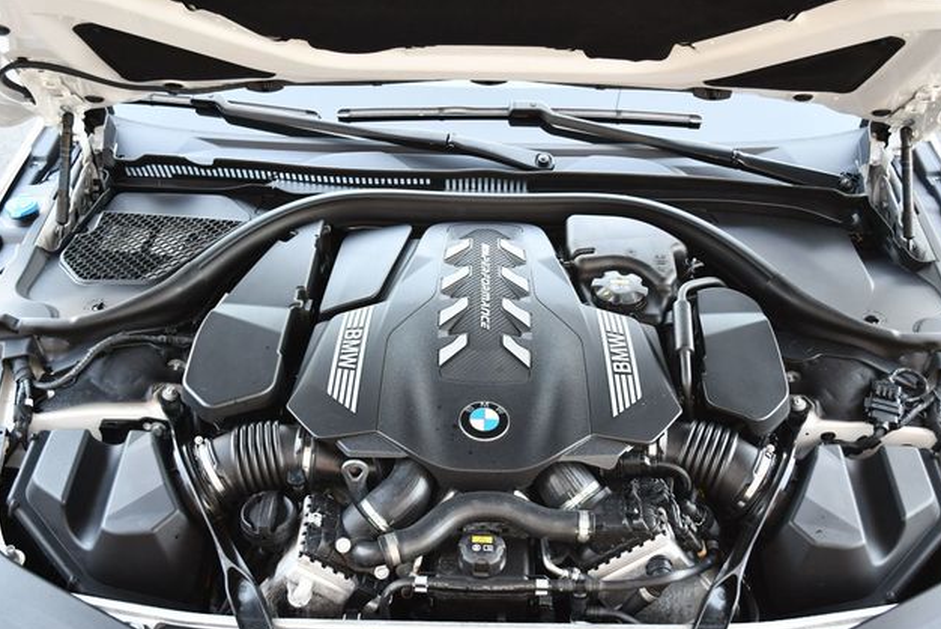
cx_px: 478
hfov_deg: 43.6
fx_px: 1177
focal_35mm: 45
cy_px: 319
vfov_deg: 29.9
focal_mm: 22
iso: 800
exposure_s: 1/160
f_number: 3.8
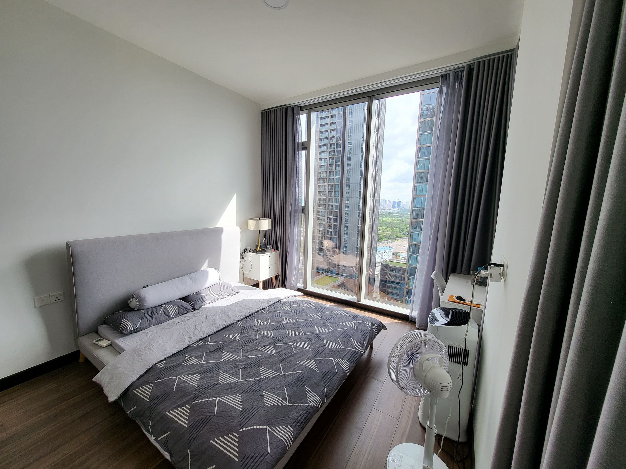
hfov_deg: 106.2
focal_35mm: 13
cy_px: 234
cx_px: 313
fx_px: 235
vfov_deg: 89.9
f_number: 2.2
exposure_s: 1/116
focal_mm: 1.74
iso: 32
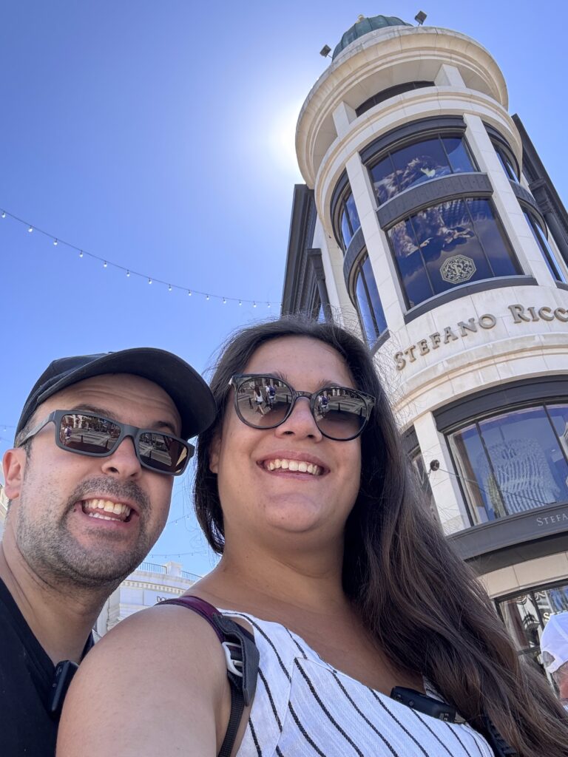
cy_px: 378
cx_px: 284
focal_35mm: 30
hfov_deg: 46.8
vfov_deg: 60.0
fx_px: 656
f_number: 1.9
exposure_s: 1/282
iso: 25
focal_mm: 2.69
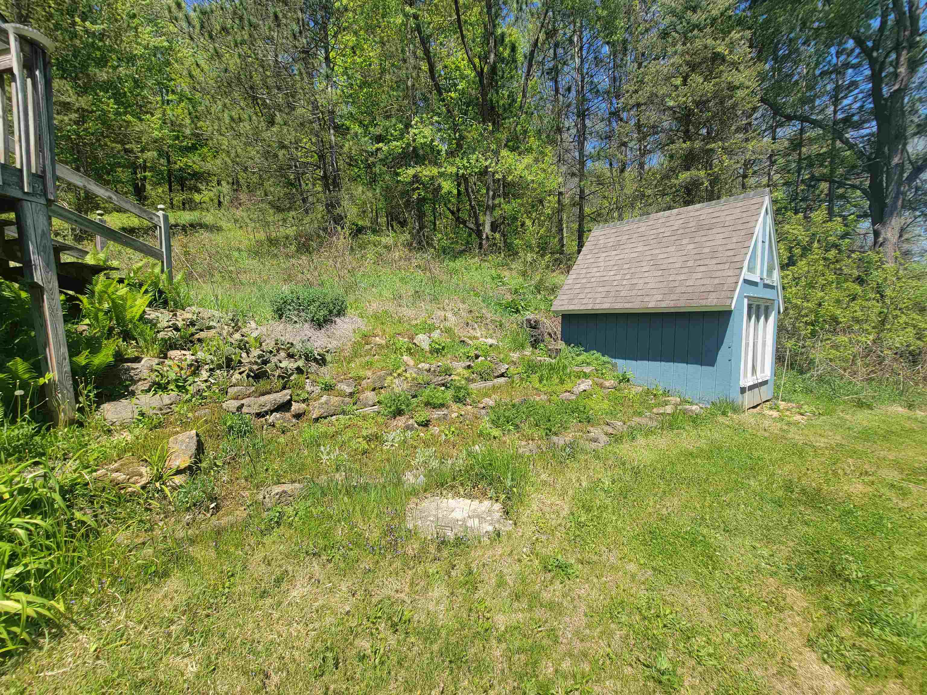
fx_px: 348
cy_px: 348
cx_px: 464
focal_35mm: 13
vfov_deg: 89.9
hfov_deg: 106.2
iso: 50
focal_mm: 2.2
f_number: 2.2
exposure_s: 1/1126
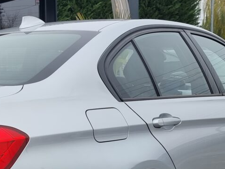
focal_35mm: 80
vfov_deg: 18.4
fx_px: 520
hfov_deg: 23.8
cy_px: 95
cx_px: 23
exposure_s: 1/100
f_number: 1.8
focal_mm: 6.7
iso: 50
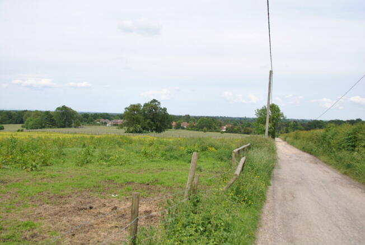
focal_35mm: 30
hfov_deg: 61.8
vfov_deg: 43.8
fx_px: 305
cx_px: 182
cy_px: 122
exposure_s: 1/250
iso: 100
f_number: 8
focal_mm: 20
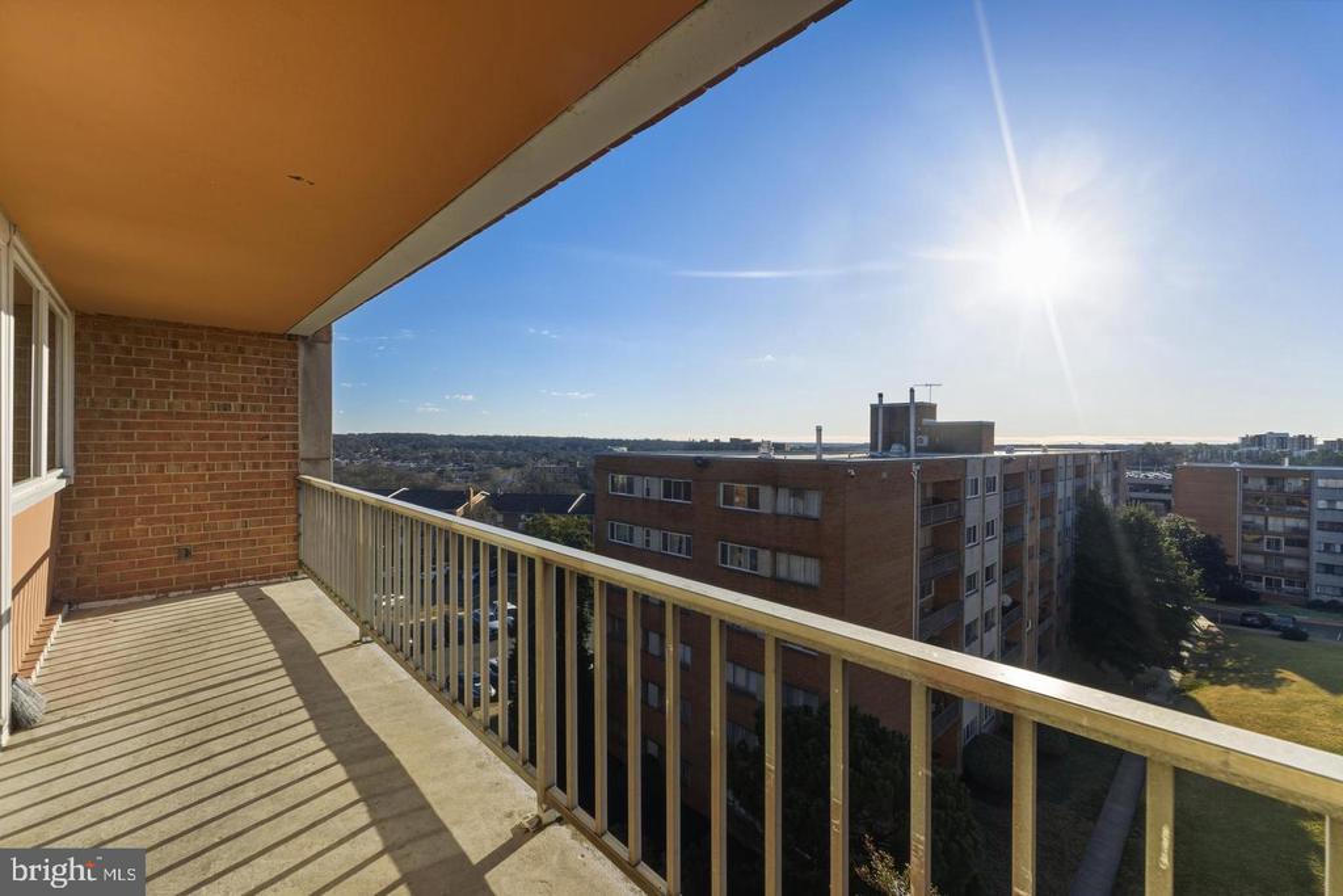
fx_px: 522
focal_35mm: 14
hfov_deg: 104.2
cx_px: 672
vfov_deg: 81.2
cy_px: 448
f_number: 7.1
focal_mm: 14
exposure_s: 1/4000
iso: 200
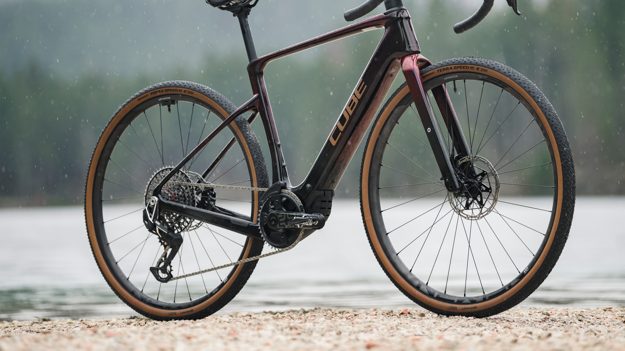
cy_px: 116
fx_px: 3215
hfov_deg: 11.1
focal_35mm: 194
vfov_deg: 6.3
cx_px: 322
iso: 320
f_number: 2.8
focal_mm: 155
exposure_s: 1/800
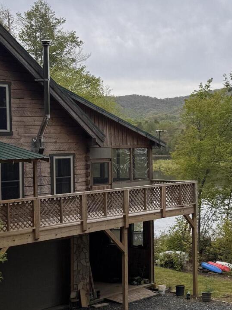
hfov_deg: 21.5
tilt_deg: -1.0
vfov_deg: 29.0
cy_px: 146
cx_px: 206
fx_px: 599
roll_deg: +1.8
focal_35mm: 67
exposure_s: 1/4608
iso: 80
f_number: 1.78
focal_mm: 6.76
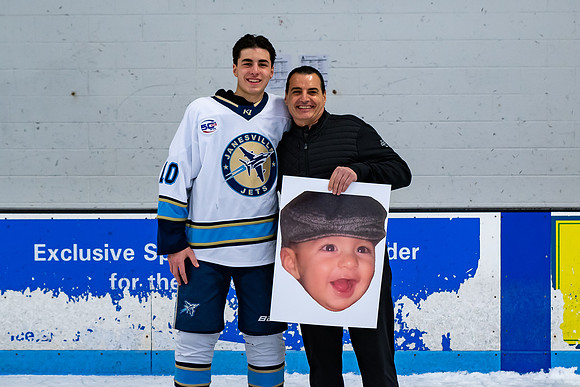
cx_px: 288
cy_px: 192
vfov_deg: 13.5
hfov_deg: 20.1
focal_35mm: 102
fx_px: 1637
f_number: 4.5
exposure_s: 1/250
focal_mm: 50
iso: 500
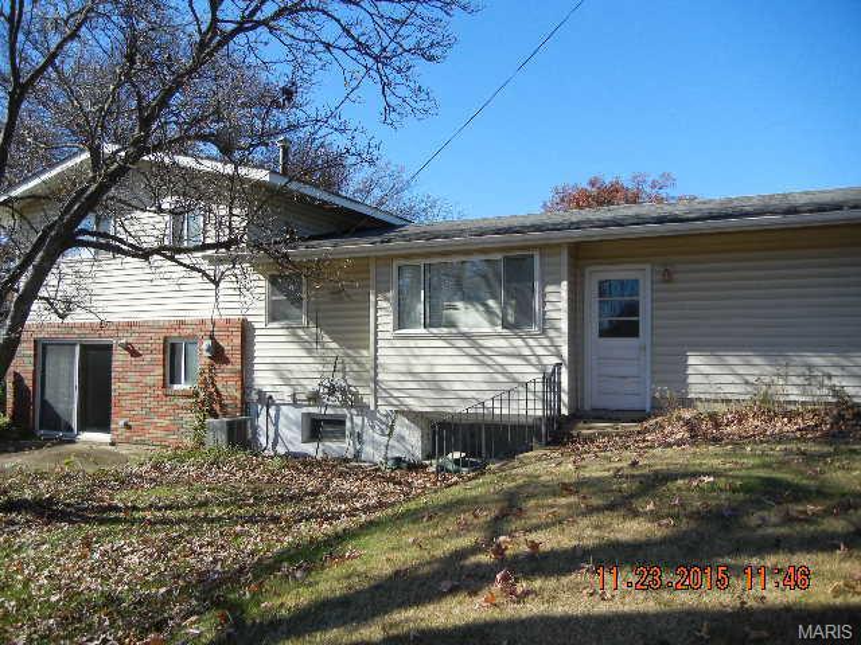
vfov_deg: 46.8
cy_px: 322
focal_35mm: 30
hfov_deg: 60.0
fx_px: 746
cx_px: 430
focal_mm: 5.4
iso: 160
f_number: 7
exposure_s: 1/280
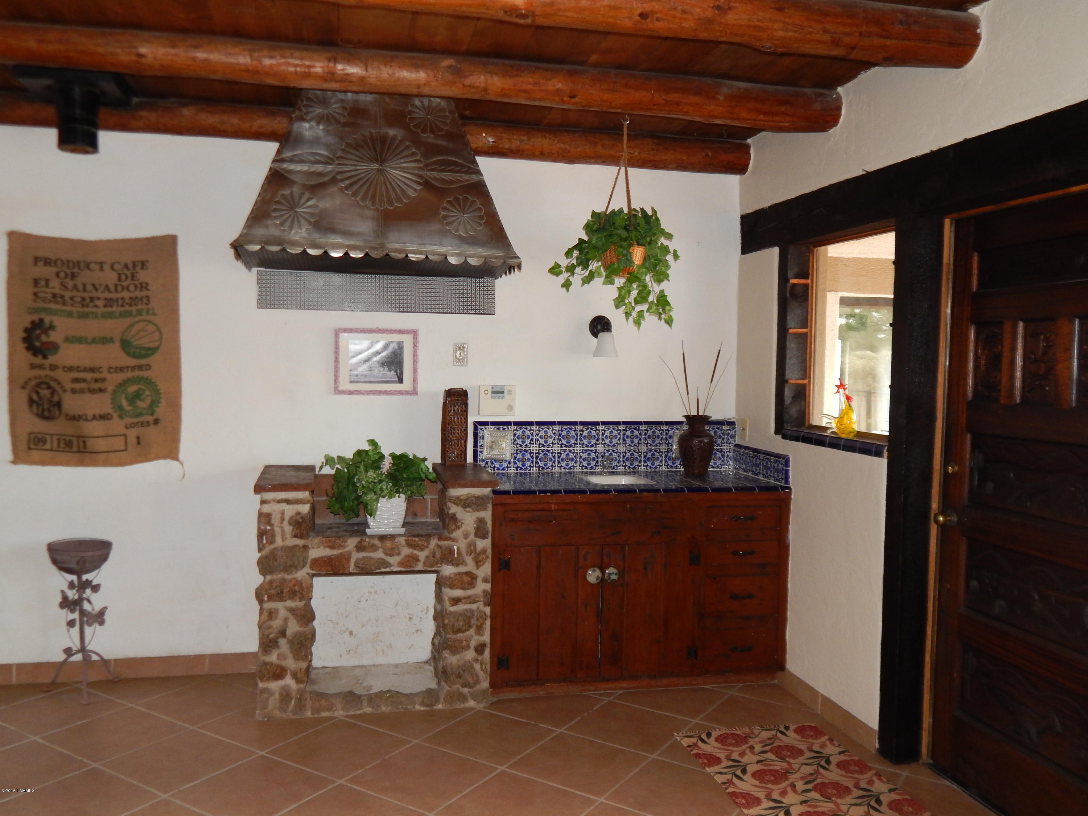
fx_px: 880
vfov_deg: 49.7
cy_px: 408
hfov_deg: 63.4
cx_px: 544
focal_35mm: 28
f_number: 3.2
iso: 200
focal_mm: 5.1
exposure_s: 1/30
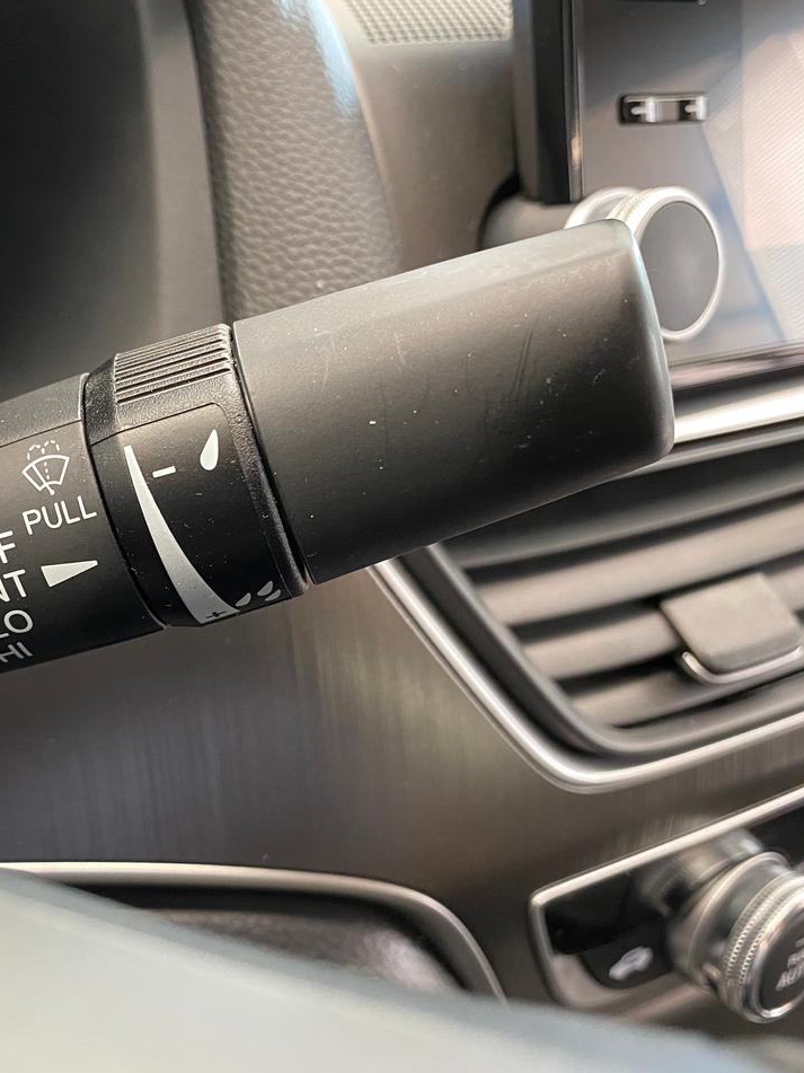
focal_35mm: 35
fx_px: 1084
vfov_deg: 52.6
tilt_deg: -34.9
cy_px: 536
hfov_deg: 39.1
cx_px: 160
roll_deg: -8.6
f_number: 1.8
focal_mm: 4.25
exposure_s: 1/40
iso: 400
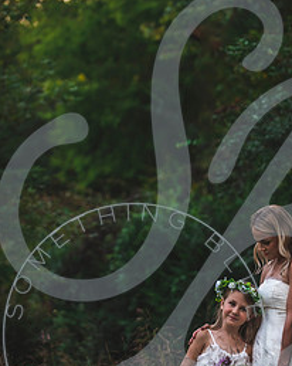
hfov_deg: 9.2
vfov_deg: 11.6
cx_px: 198
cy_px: 227
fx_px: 1806
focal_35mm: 167
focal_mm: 102
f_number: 2.8
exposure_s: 1/400
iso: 500
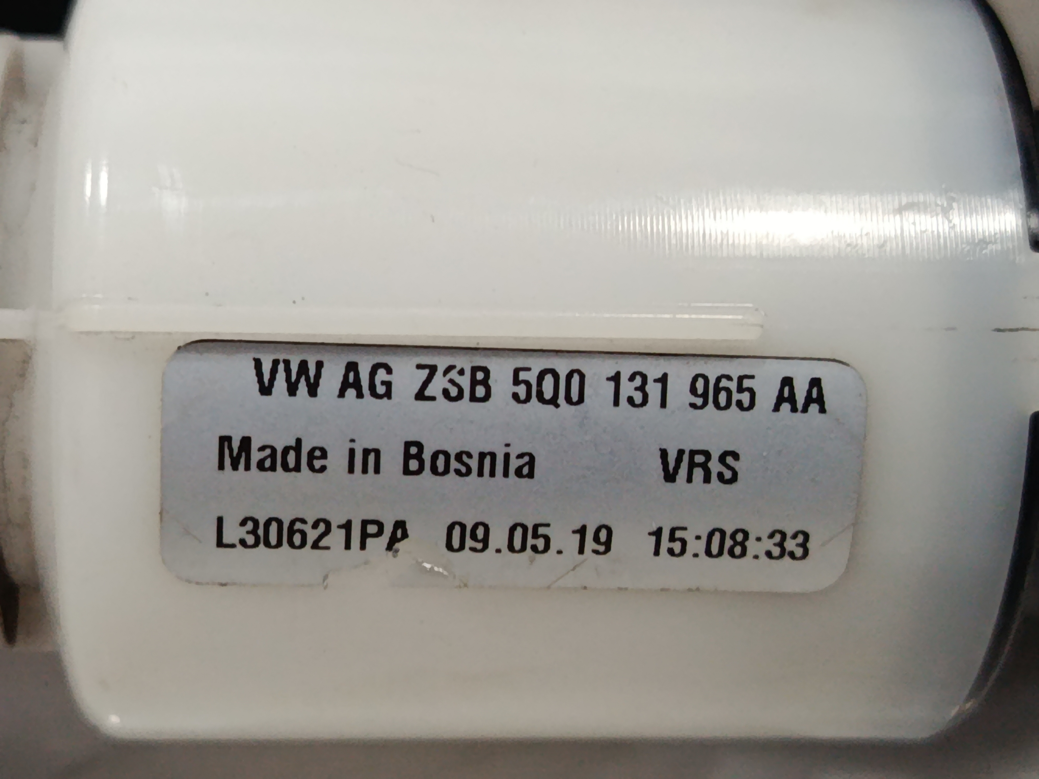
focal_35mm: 66
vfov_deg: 22.3
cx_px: 520
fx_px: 1981
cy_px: 390
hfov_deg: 29.4
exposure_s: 1/50
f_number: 1.7
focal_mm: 5.24
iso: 642
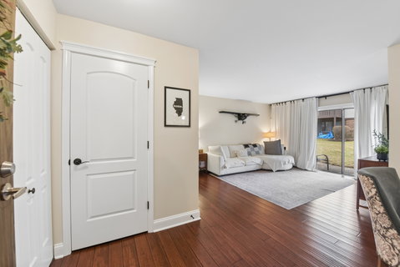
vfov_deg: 81.3
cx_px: 200
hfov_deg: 104.2
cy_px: 134
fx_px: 156
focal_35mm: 14
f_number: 8
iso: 400
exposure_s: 1/15
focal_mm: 14
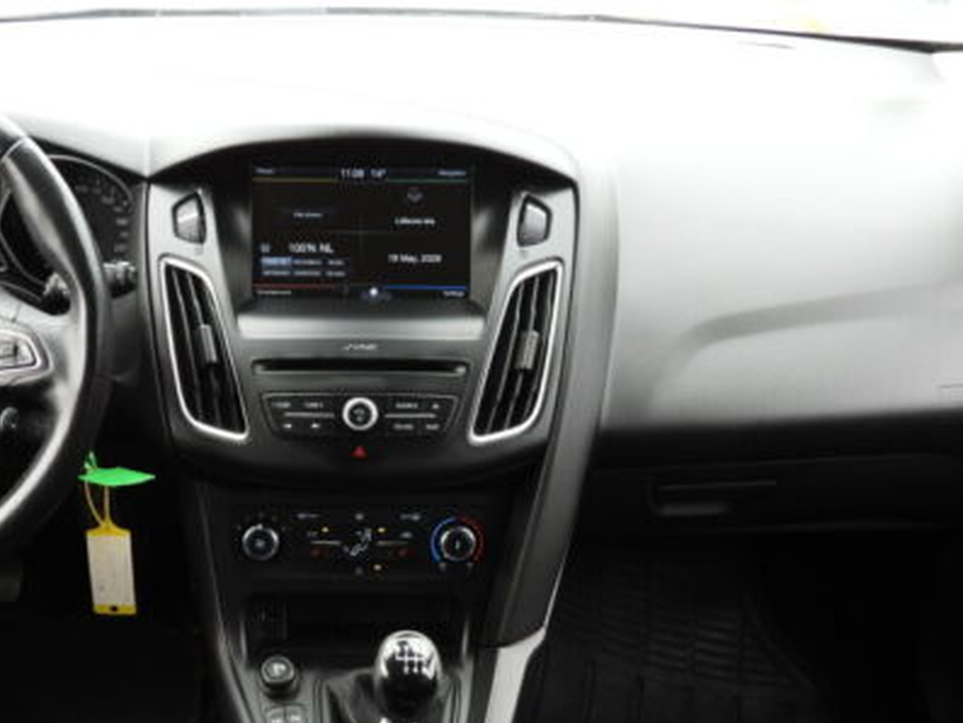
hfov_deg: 43.5
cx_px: 359
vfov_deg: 32.9
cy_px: 551
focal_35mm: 43
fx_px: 1197
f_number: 2.8
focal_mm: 4.3
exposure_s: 1/80
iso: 100
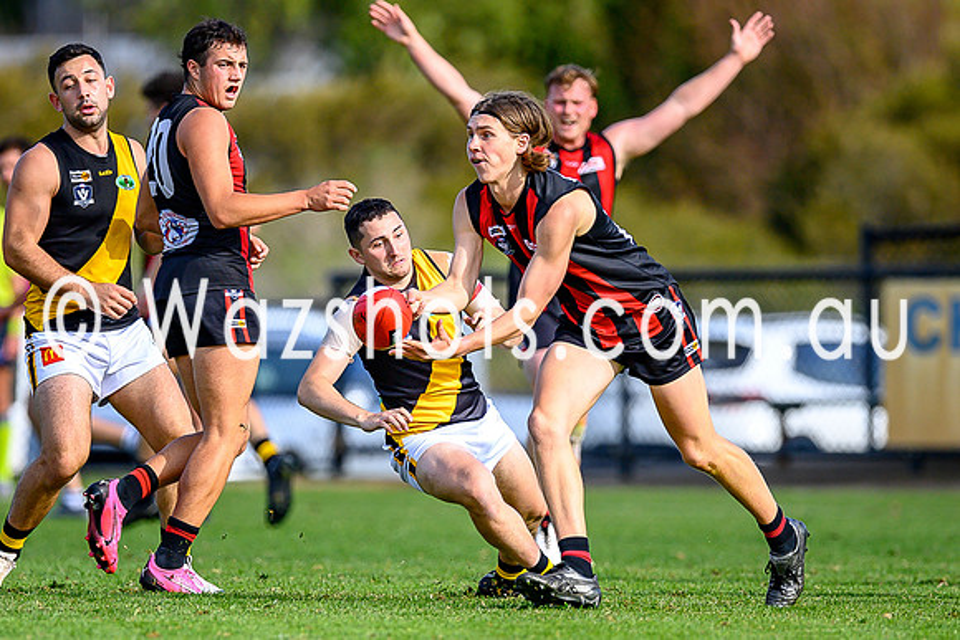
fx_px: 26267
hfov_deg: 2.1
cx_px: 448
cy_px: 429
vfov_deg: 1.4
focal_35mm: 985
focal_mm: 500
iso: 320
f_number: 4
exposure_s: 1/2000
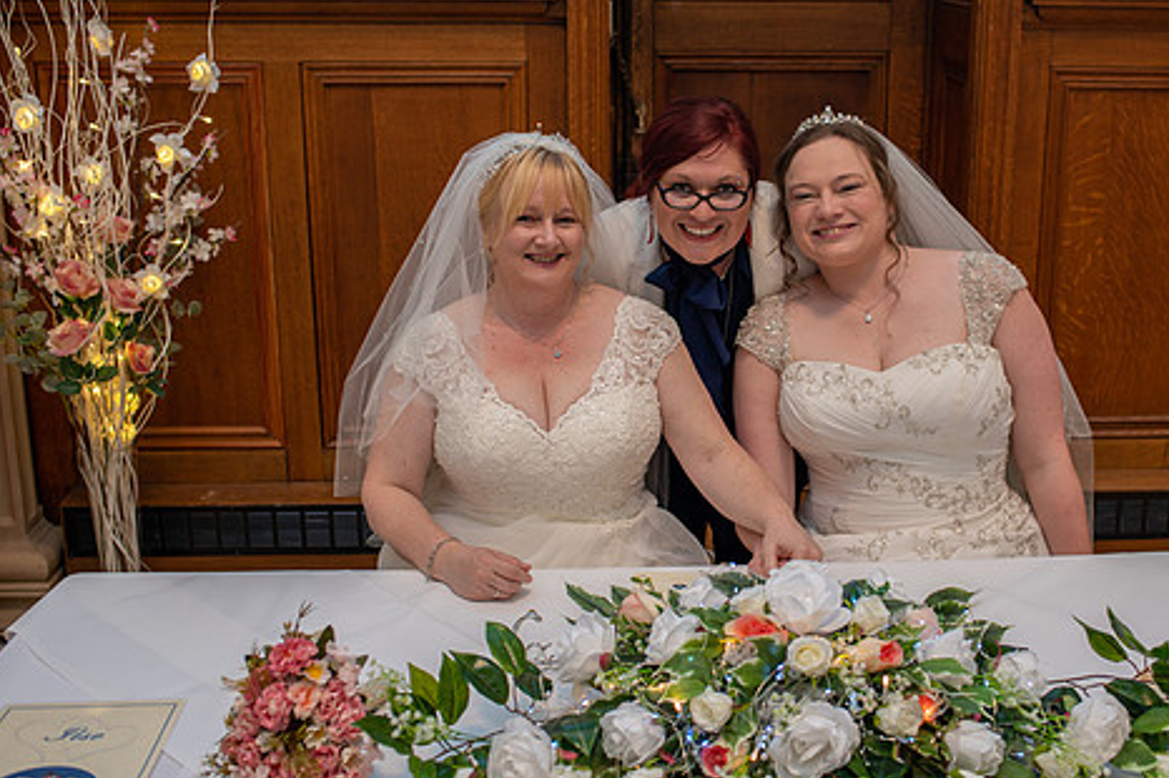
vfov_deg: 29.8
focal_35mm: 45
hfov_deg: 43.3
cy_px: 316
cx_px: 720
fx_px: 1460
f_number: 3.2
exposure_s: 1/80
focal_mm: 35
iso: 250
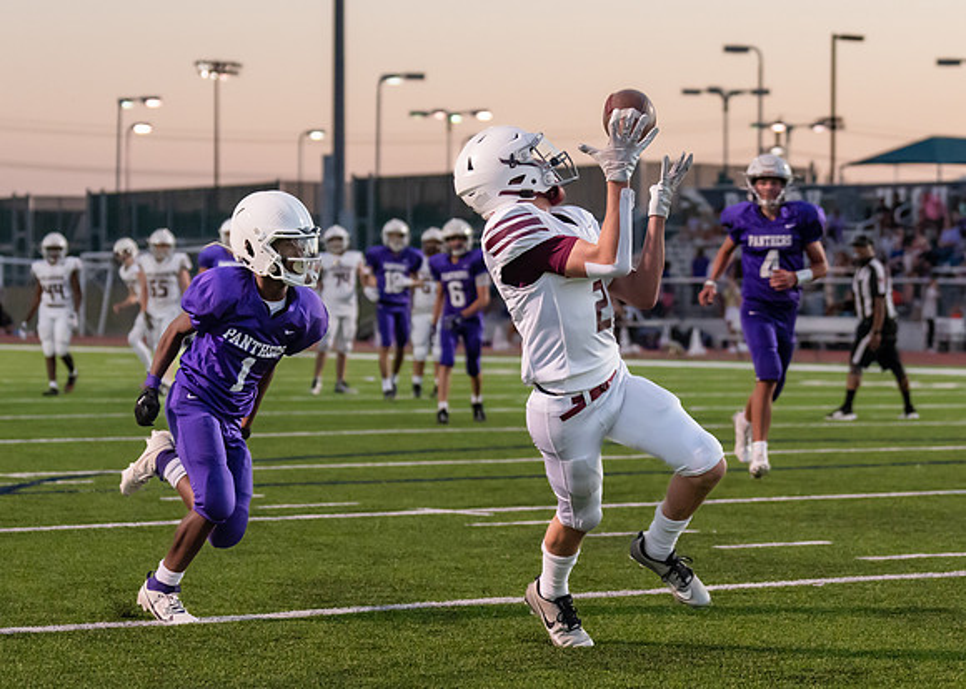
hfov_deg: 14.7
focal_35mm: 137
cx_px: 549
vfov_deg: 10.5
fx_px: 3754
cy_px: 360
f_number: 2.8
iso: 2000
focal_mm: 70
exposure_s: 1/1250
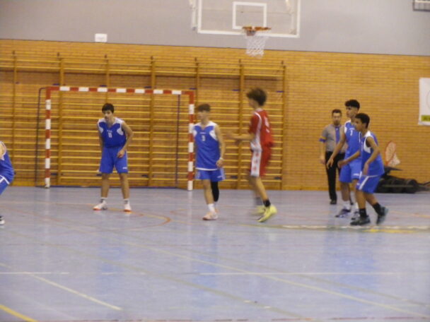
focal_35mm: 144
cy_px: 161
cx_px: 215
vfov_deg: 10.3
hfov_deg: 13.7
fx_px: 1789
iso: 800
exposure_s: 1/20
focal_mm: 25.8
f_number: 5.3
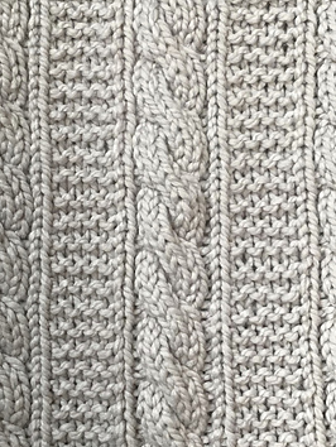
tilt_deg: -86.9
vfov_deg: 34.3
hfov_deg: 26.1
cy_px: 205
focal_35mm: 56
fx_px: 724
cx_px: 188
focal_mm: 3.3
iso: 64
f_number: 2.4
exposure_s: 1/30
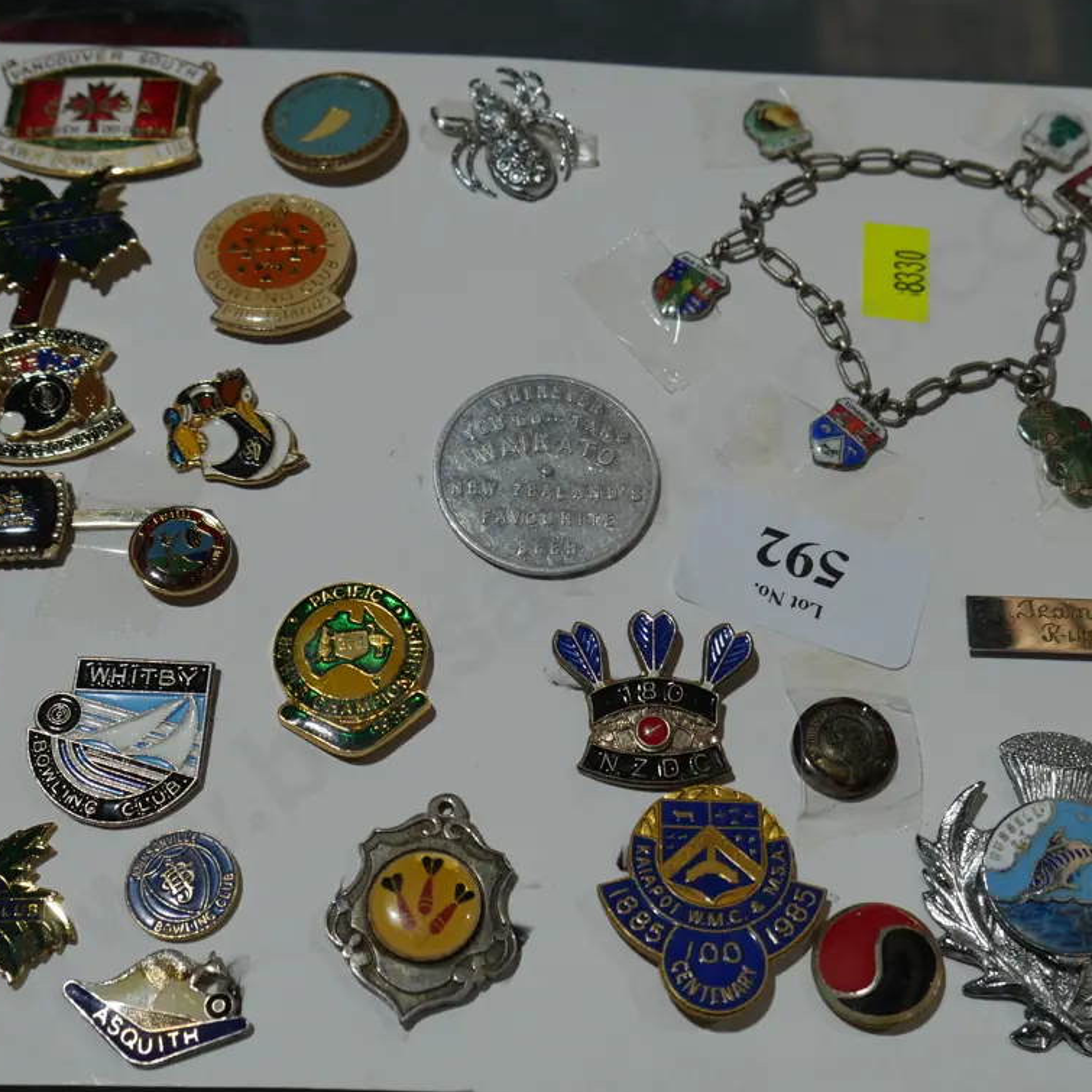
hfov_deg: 35.3
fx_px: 1713
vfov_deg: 35.4
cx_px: 583
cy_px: 549
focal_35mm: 48
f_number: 5.6
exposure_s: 1/125
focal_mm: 20
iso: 200
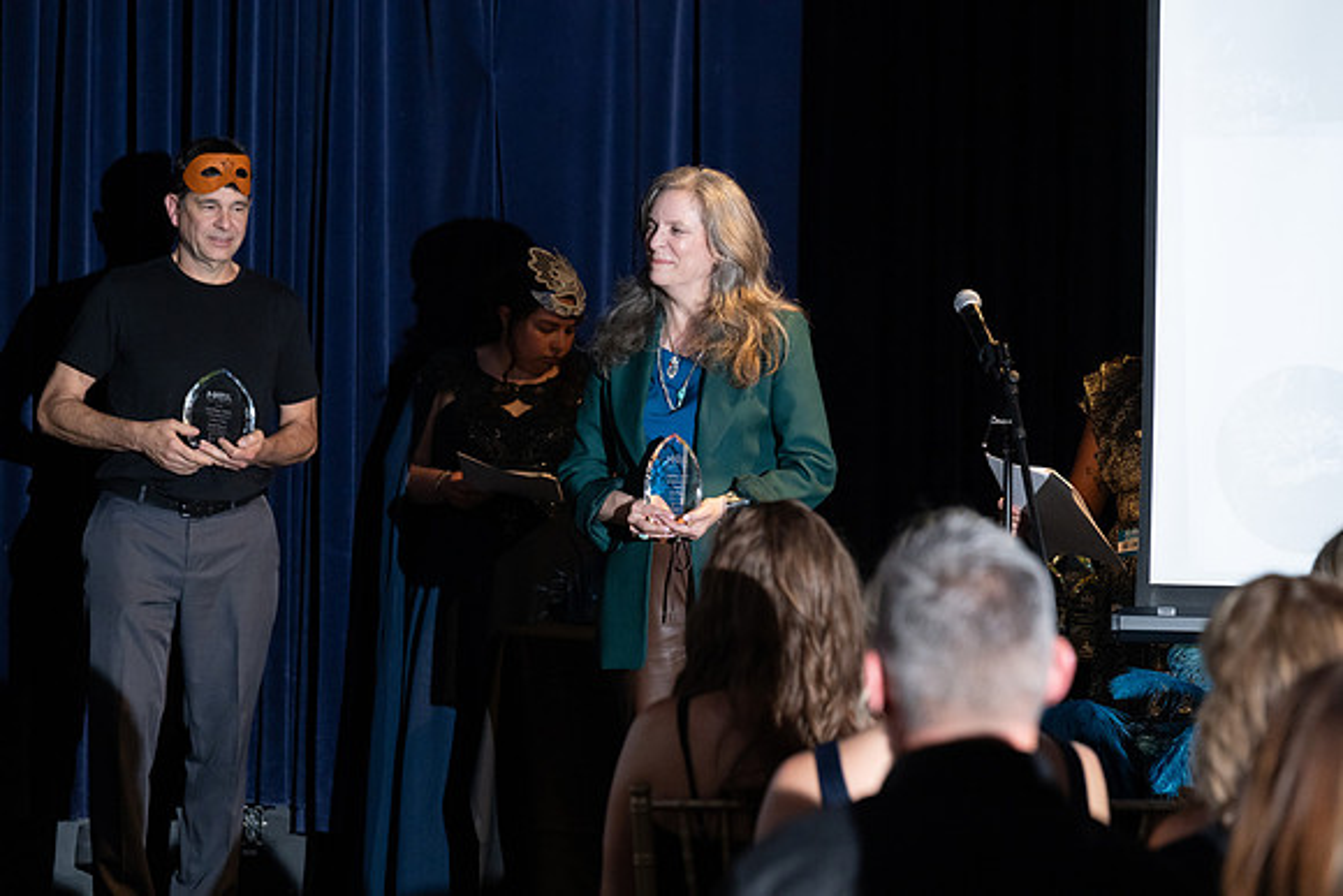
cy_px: 448
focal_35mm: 150
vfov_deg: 9.2
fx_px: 5597
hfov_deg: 13.7
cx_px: 672
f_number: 5
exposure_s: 1/200
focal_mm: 150
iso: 2500
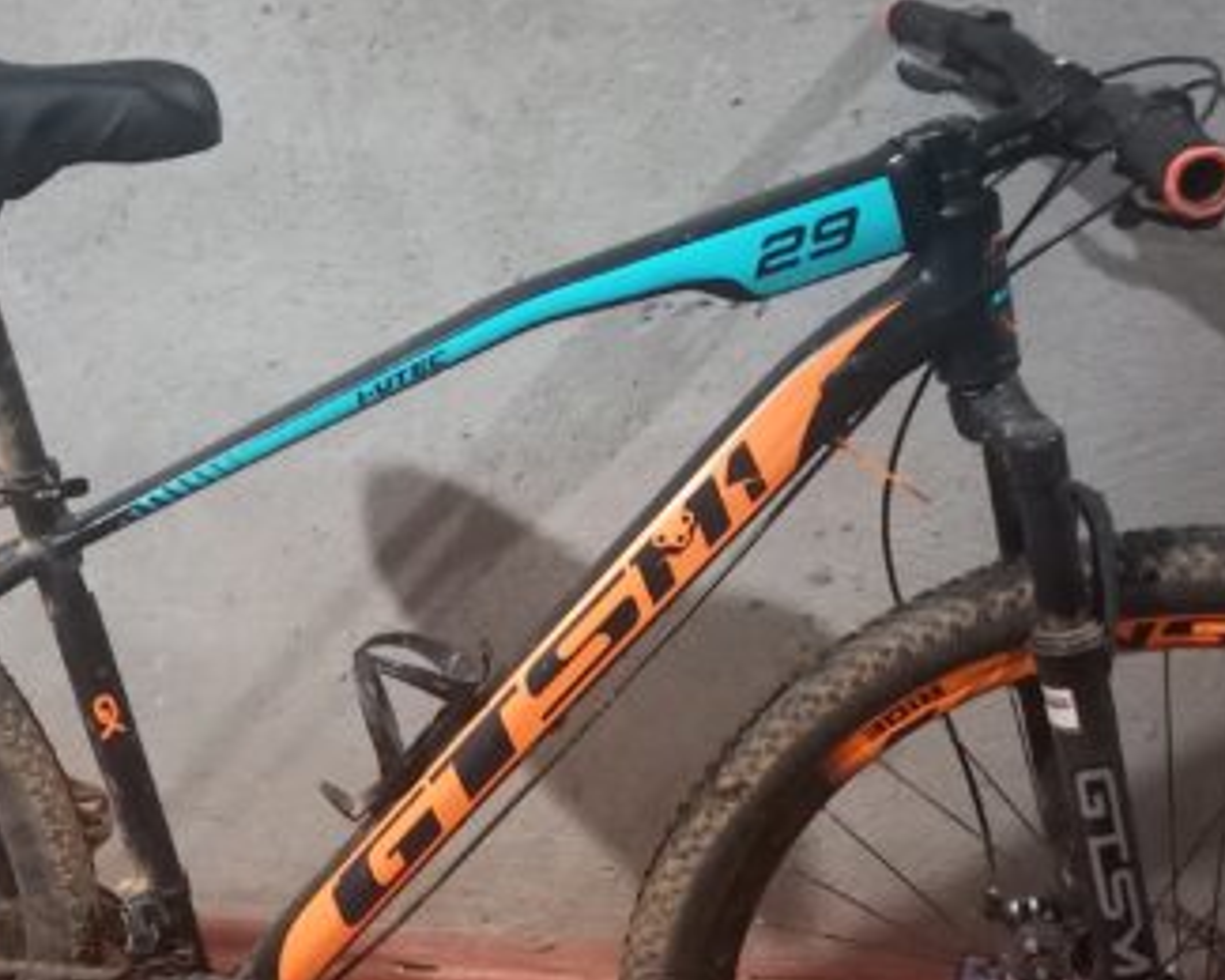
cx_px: 403
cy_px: 705
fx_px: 1958
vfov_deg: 27.8
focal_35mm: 54
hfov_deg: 34.4
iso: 3200
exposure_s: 1/13.3
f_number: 1.8
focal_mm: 4.65
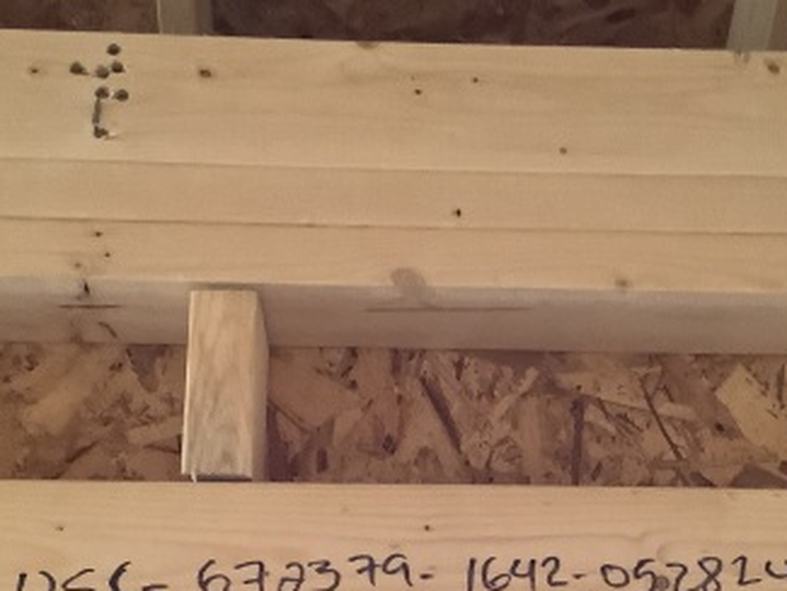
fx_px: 1387
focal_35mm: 61
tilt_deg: +18.1
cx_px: 397
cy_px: 460
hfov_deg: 31.7
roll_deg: +0.0
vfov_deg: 23.7
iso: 500
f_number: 2.4
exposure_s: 1/30
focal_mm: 3.3
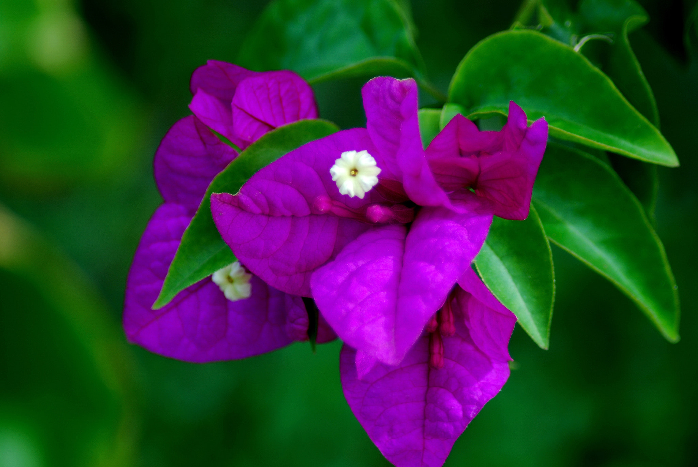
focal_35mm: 450
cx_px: 349
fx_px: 8735
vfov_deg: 3.1
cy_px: 234
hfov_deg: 4.6
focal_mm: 300
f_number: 5.6
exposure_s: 1/50
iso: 100
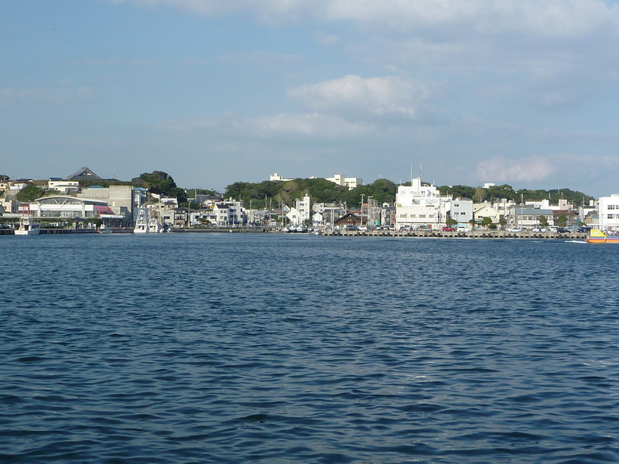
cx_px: 310
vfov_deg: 24.0
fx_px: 1091
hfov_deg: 31.7
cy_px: 232
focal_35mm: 61
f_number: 3.5
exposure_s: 1/1000
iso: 80
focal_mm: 5.5
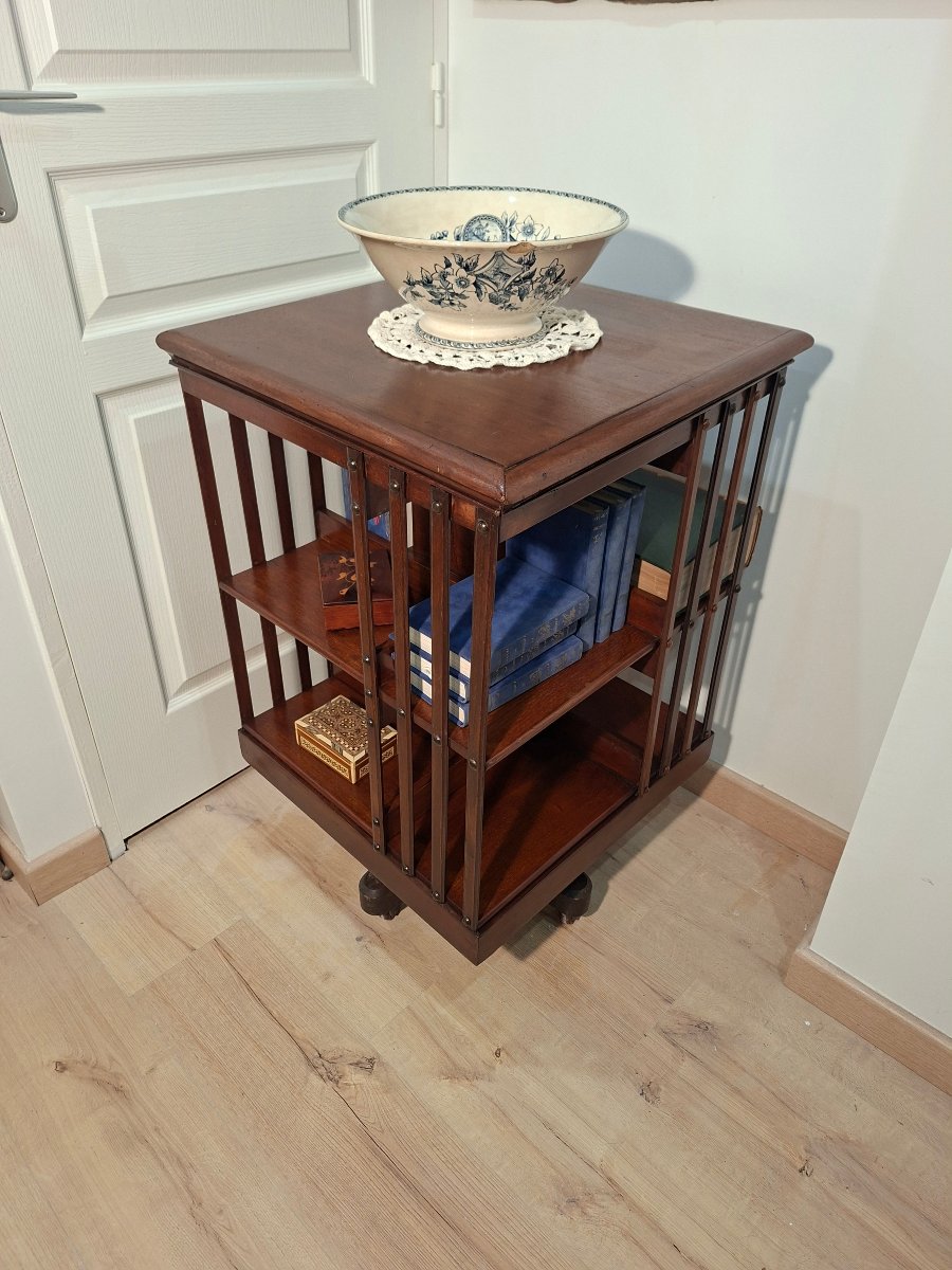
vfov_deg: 73.9
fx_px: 843
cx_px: 476
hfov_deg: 58.9
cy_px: 635
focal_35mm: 23
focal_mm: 5.54
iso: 160
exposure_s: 1/50
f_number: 1.8
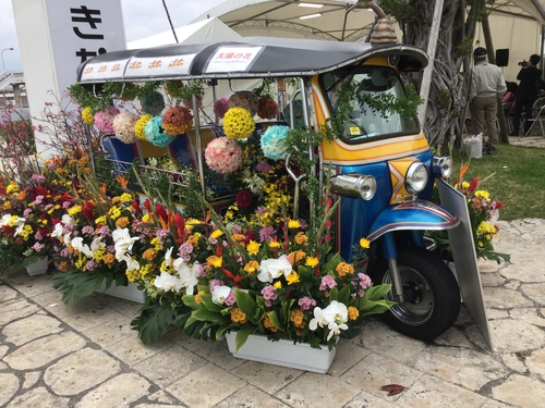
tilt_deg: -16.3
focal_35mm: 31
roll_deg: +1.1
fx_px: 488
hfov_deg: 58.4
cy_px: 204
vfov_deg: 45.4
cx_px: 272
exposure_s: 1/212
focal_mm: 3.3
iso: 25
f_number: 2.4
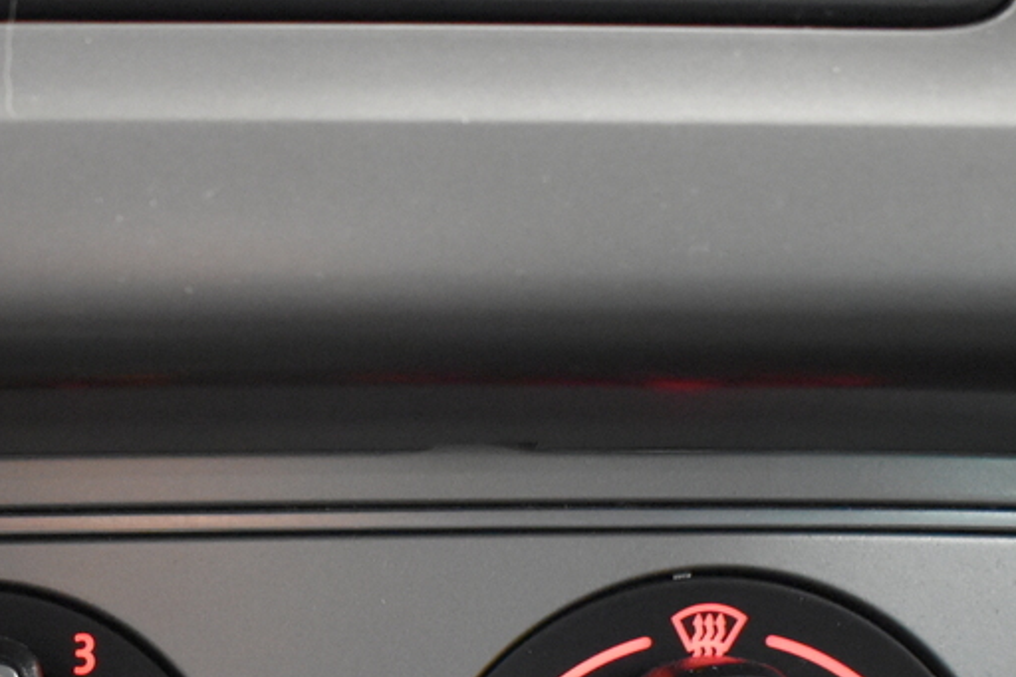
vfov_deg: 14.1
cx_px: 8
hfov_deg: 20.8
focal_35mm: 95
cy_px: 760
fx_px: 2680
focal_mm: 20
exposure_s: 1/30
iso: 3200
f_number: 3.5
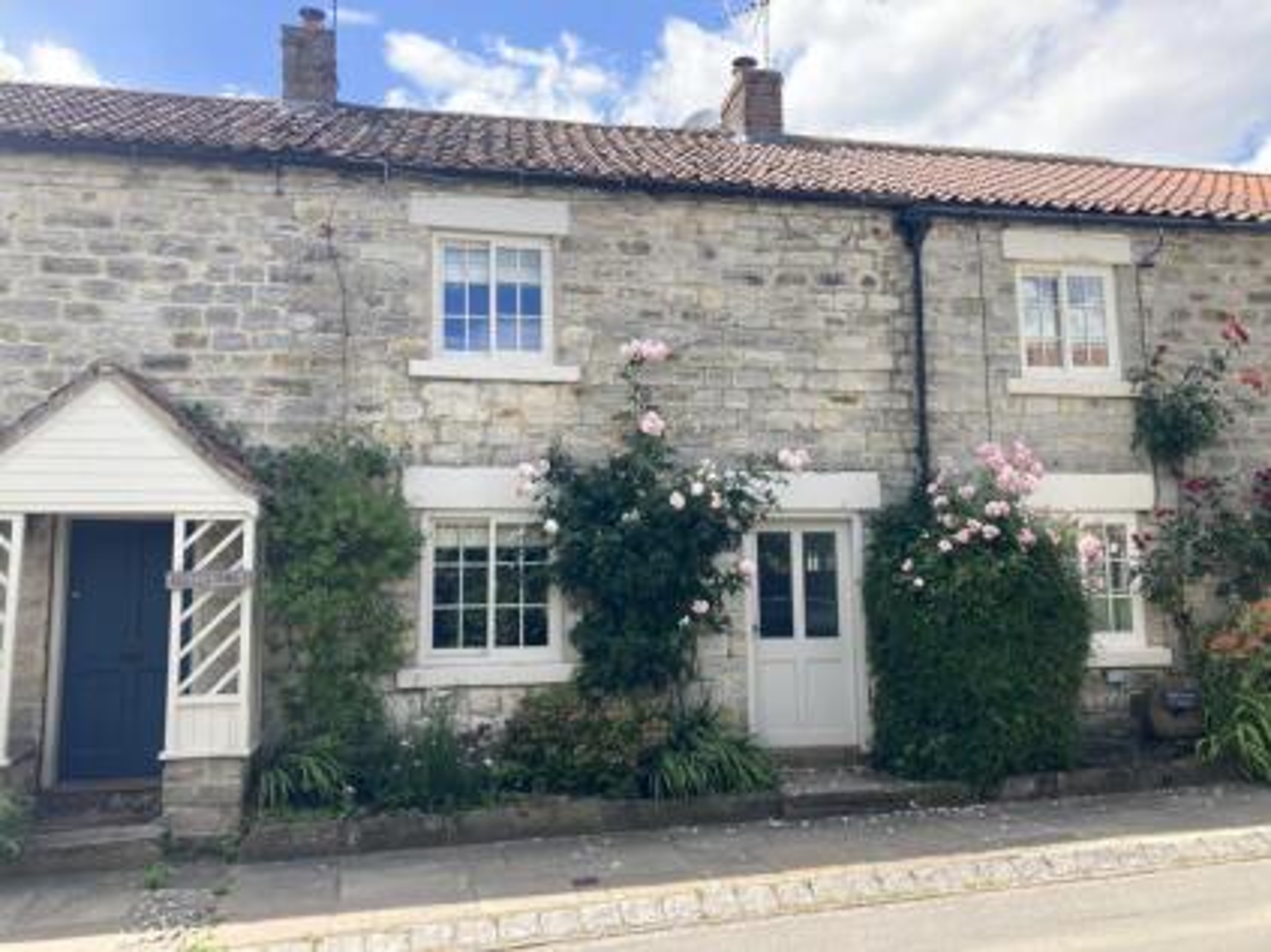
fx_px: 1028
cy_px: 476
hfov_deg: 63.5
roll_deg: -0.4
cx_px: 636
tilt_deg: +8.3
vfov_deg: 49.7
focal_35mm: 28
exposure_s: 1/813
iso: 20
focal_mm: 3.99
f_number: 1.8
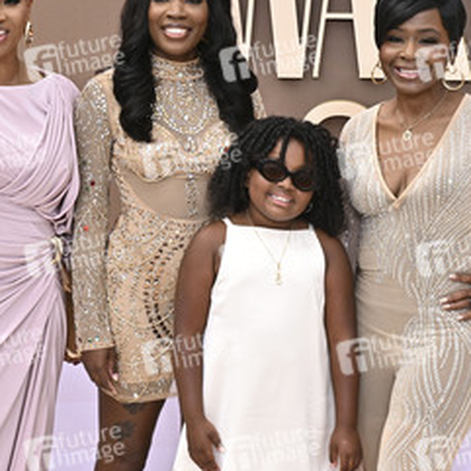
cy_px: 205
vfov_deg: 24.6
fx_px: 1078
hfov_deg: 24.6
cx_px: 218
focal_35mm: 70
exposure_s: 1/320
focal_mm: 44
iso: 400
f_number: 10
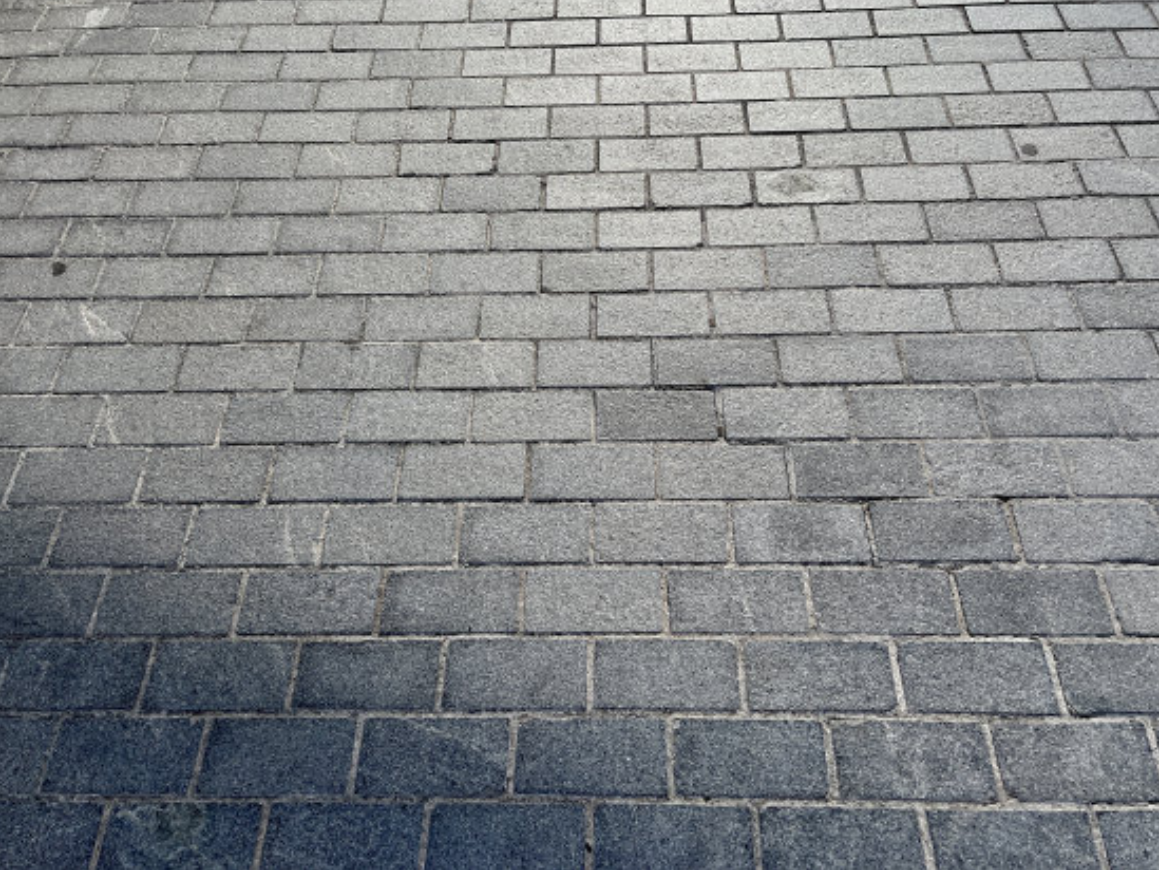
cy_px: 387
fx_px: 971
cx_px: 574
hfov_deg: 61.6
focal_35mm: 29
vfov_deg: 48.2
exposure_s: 1/1252
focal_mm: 5.1
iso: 32
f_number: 1.6
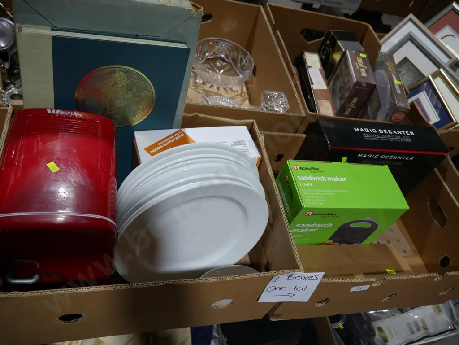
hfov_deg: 63.4
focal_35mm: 28
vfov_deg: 49.8
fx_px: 371
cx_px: 230
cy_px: 172
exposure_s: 1/125
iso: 200
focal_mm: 14
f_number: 3.5
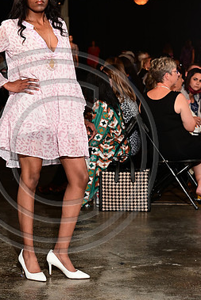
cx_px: 55
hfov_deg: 12.8
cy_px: 150
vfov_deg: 19.1
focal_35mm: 107
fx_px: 895
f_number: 6.3
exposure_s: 1/160
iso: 1000
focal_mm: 70
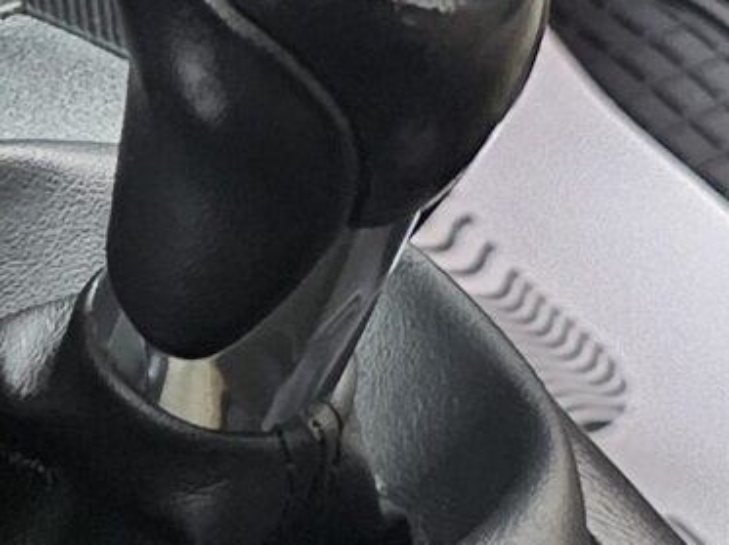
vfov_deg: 9.3
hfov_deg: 12.2
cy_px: -82
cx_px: -158
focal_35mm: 158
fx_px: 3324
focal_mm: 6.3
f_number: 1.7
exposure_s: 1/16.7
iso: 1600
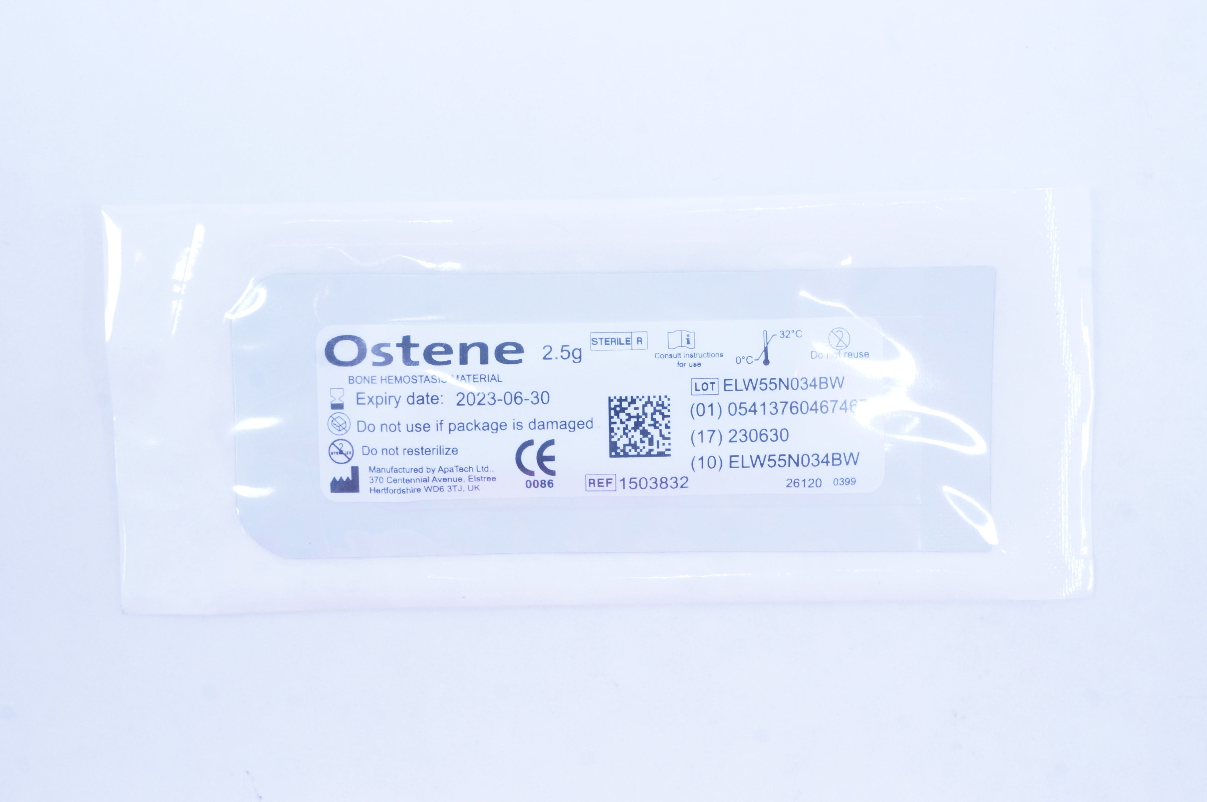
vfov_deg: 25.7
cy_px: 401
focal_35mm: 52
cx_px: 604
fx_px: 1758
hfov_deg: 37.9
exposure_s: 1/13
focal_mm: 35
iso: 400
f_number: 13
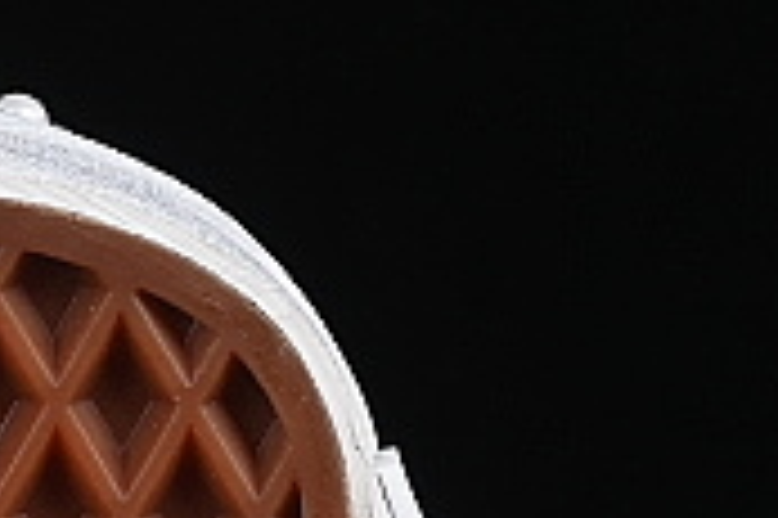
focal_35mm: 468
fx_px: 10104
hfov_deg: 4.3
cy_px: -14
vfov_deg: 2.9
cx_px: -1115
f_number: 8
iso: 160
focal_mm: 50
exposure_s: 1/80
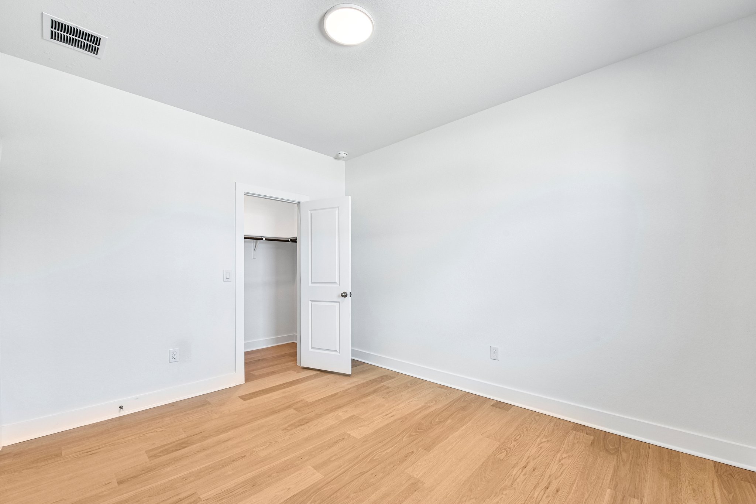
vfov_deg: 81.2
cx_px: 378
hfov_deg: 104.3
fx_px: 294
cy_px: 252
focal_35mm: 14
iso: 125
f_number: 8
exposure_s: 1/15
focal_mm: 14
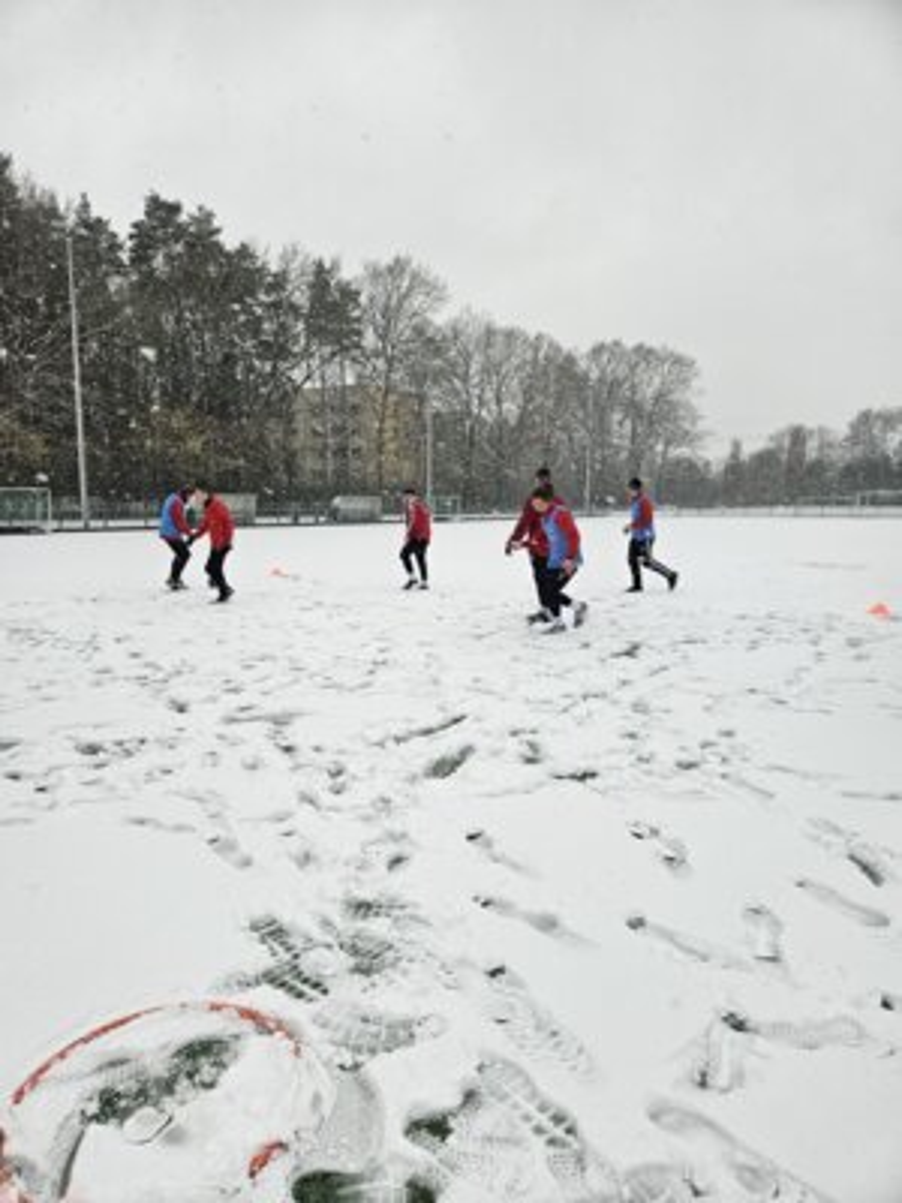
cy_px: 602
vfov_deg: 73.9
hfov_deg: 58.9
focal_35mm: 23
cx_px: 451
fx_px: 799
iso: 32
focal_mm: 5.4
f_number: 1.8
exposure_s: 1/505
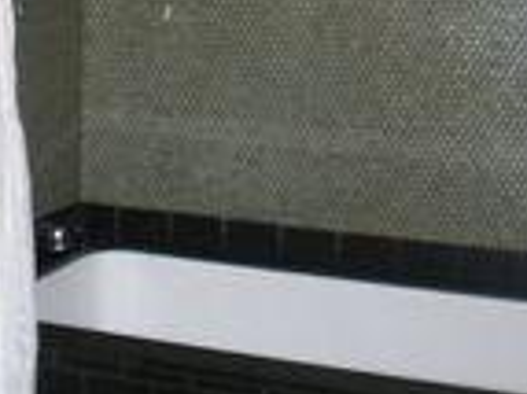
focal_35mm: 98
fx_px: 1491
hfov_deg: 19.6
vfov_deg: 14.7
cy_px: -26
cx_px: 26
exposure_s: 1/60
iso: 260
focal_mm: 6.3
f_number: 3.1
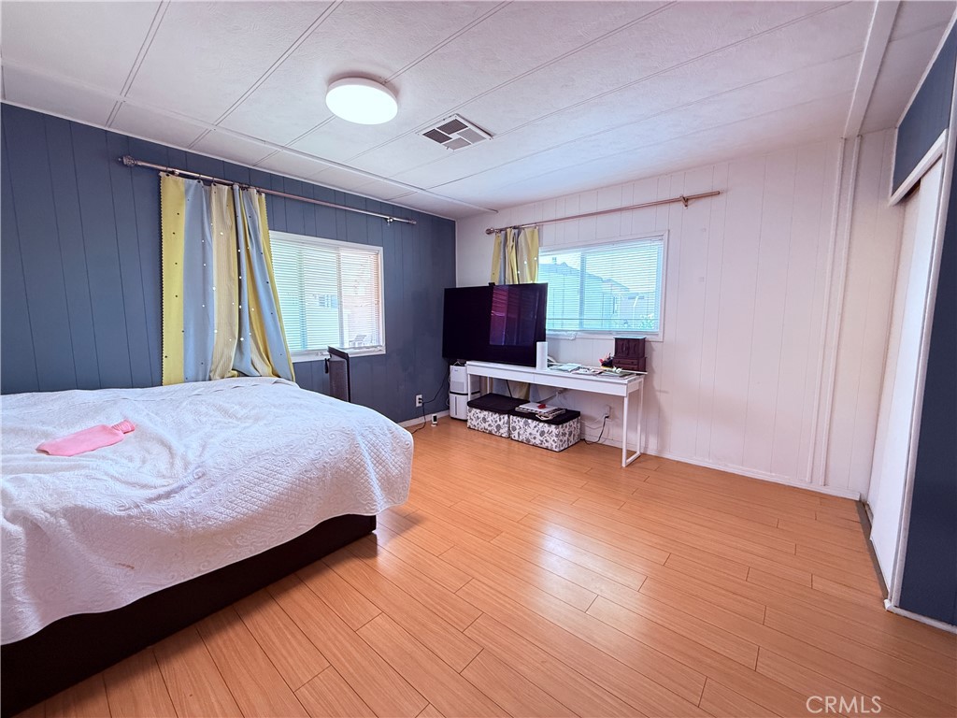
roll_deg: +0.1
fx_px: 387
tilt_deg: -6.6
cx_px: 478
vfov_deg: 85.7
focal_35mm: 14
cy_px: 359
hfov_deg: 102.1
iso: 320
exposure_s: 1/72
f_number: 2.2
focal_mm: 2.22
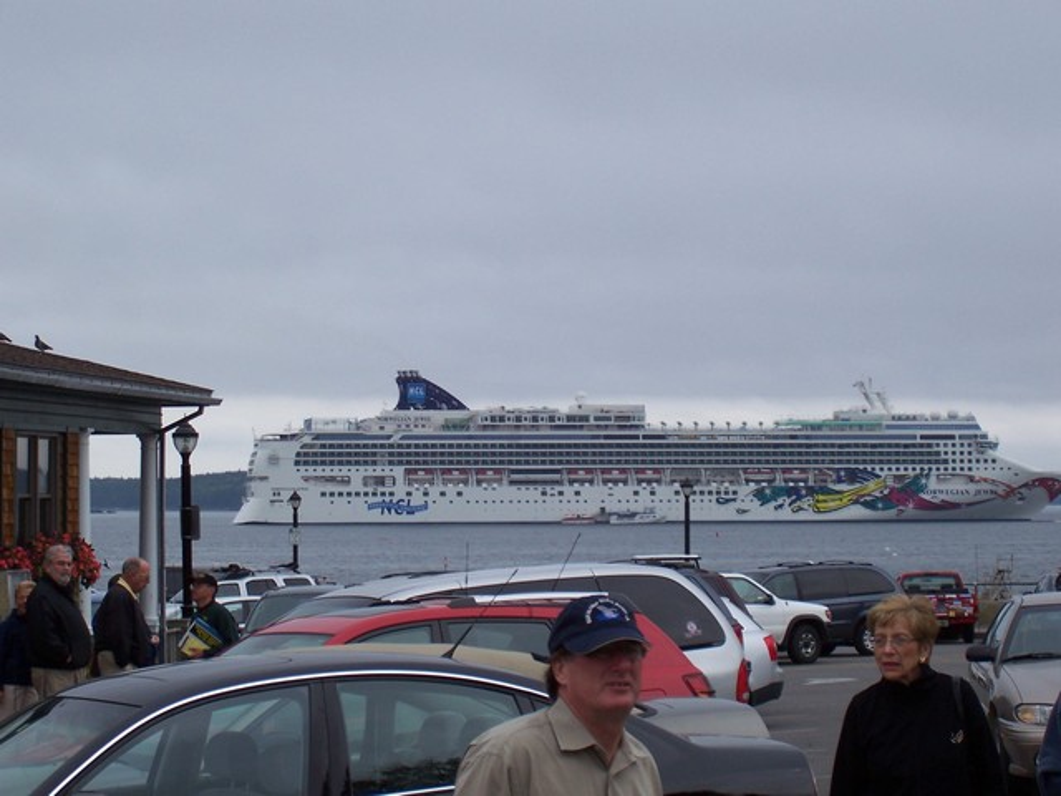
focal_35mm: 102
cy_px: 398
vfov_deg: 14.5
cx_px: 530
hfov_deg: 19.3
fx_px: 3126
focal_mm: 16.8
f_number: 4.6
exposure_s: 1/350
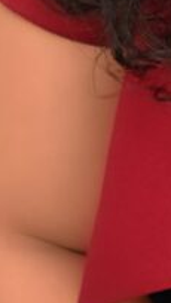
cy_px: -297
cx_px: 544
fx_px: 2382
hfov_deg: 4.0
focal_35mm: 296
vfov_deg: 7.0
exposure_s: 1/40
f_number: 7.1
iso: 640
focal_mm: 50
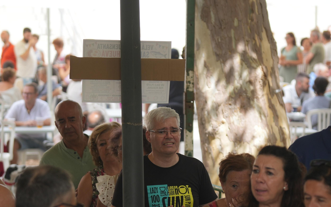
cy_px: 175
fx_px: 1841
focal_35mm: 204
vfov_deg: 6.4
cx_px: 165
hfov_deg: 10.3
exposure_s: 1/250
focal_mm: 109
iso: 160
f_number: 4
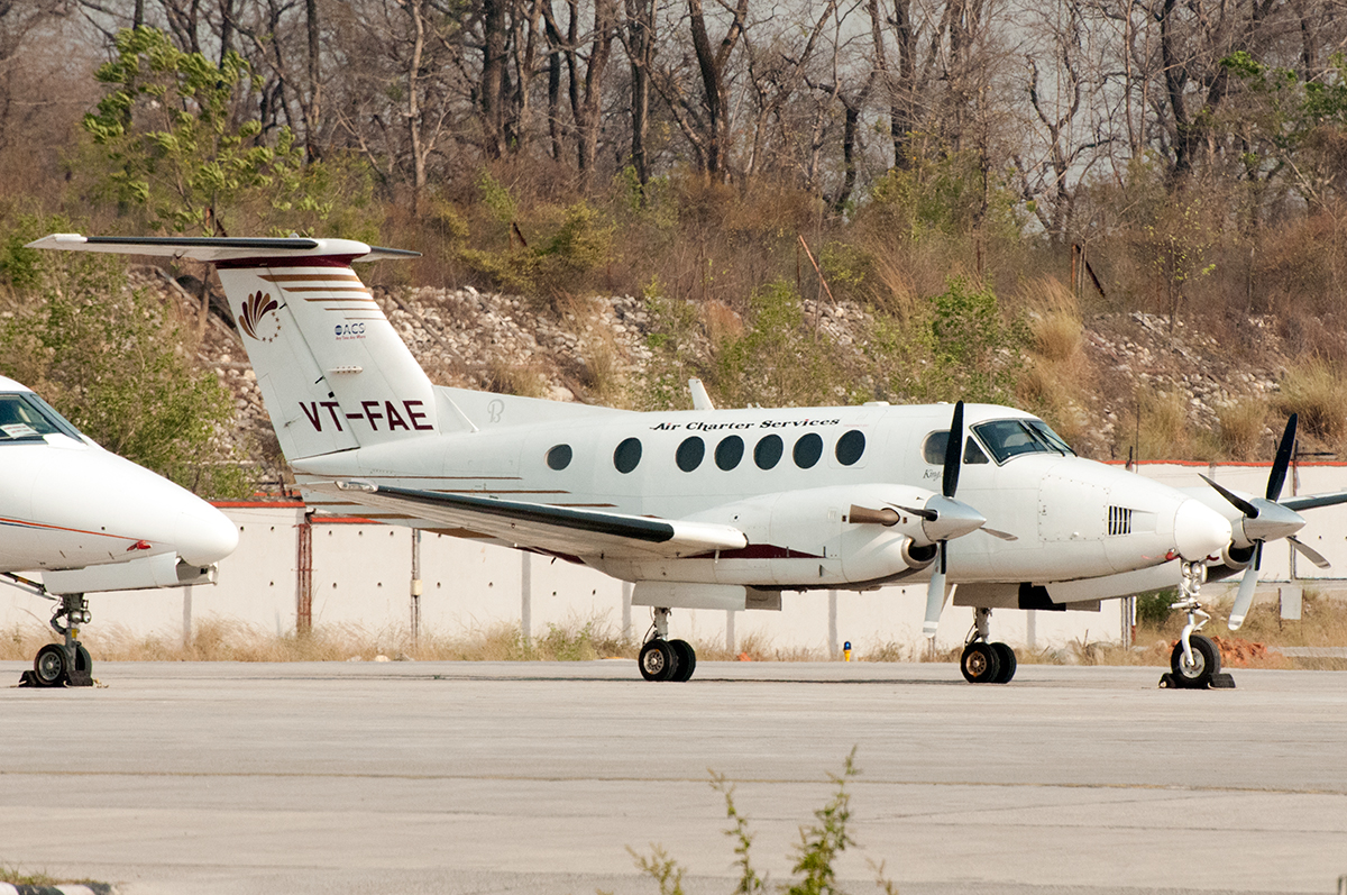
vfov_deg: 3.4
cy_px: 448
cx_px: 674
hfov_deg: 5.1
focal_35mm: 405
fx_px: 15135
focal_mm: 270
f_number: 11
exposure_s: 1/1000
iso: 2000
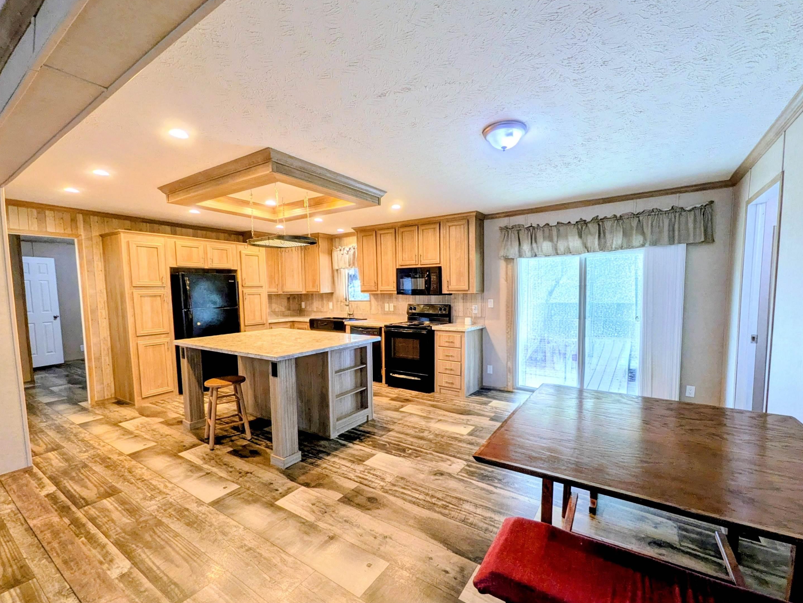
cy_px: 315
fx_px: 348
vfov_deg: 81.7
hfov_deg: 98.0
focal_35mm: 15
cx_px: 429
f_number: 2.2
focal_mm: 1.85
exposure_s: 1/60
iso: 47
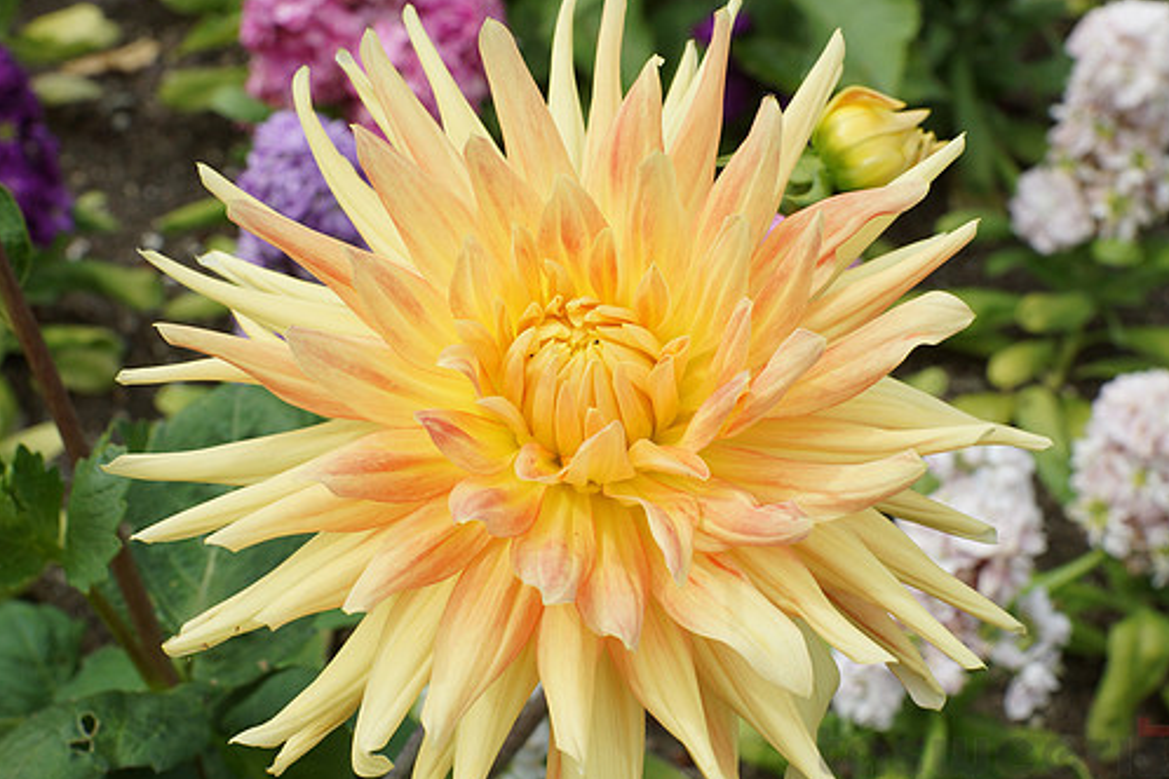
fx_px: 2552
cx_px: 587
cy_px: 384
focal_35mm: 79
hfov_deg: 25.8
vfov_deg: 17.4
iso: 200
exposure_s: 1/320
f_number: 10
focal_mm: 45
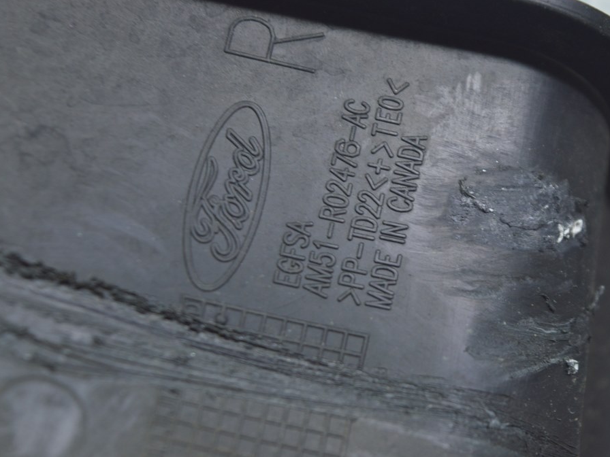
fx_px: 1596
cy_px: 228
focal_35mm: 91
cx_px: 344
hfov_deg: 21.6
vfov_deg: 16.3
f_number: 5.6
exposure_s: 1/20
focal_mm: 55
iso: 400
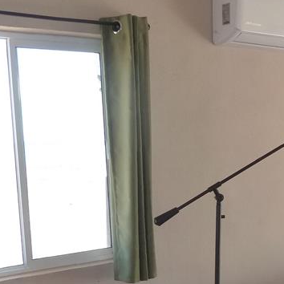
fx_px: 594
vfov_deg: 26.4
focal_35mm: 64
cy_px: 222
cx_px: 267
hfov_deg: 25.8
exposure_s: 1/100
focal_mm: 4.1
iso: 125
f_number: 3.5
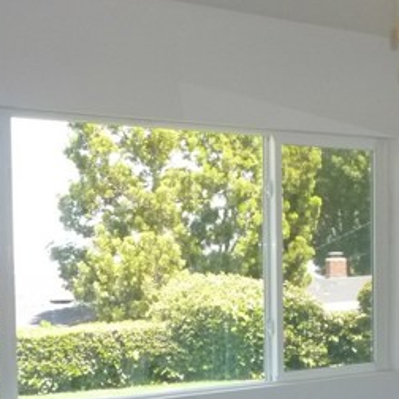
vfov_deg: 26.2
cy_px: 294
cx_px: 307
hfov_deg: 26.1
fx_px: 848
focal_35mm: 65
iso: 400
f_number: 3.3
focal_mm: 5.2
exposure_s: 1/200
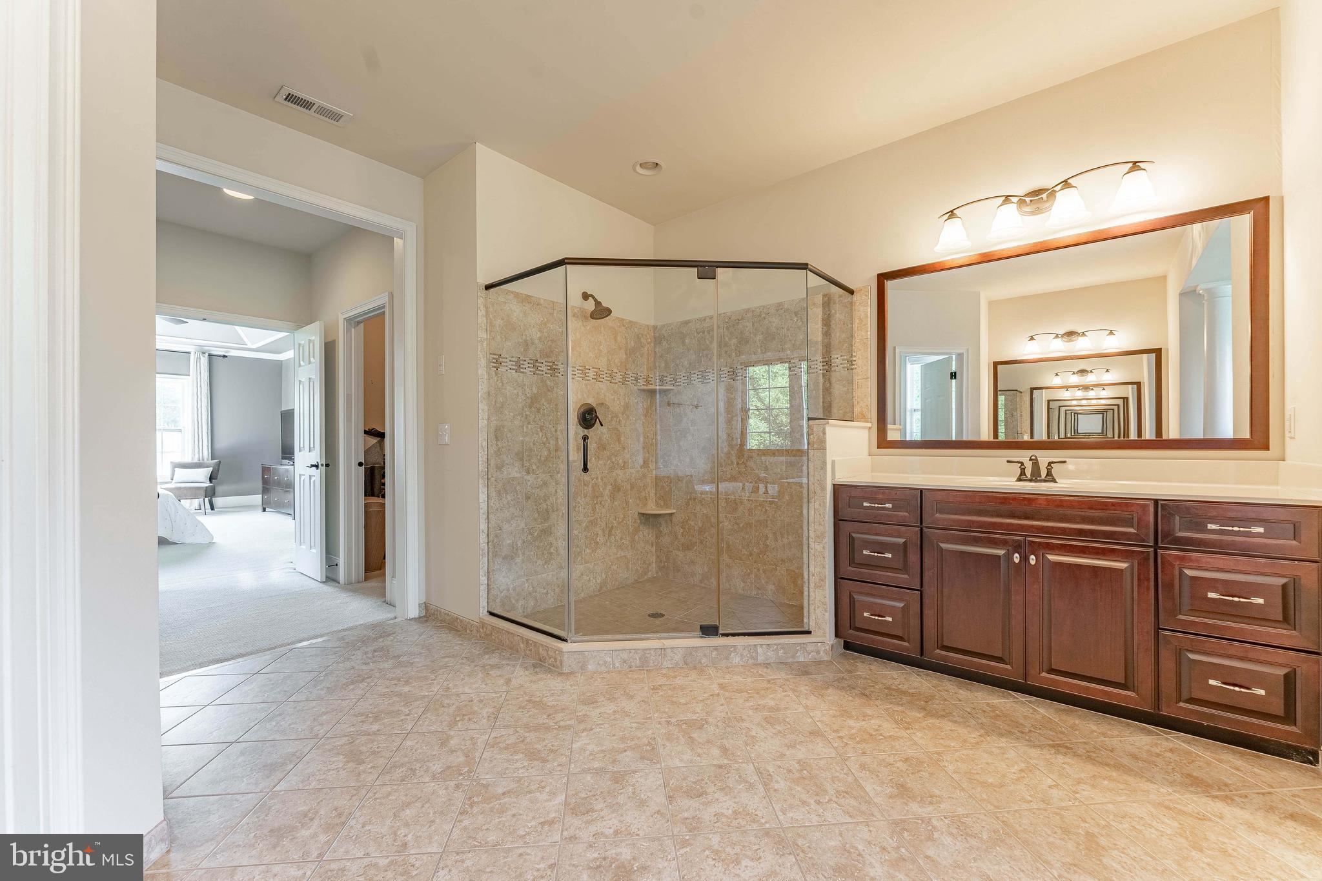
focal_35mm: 14
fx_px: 514
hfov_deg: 104.3
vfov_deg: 81.2
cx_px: 661
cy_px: 440
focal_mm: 14
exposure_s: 1/160
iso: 320
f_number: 8
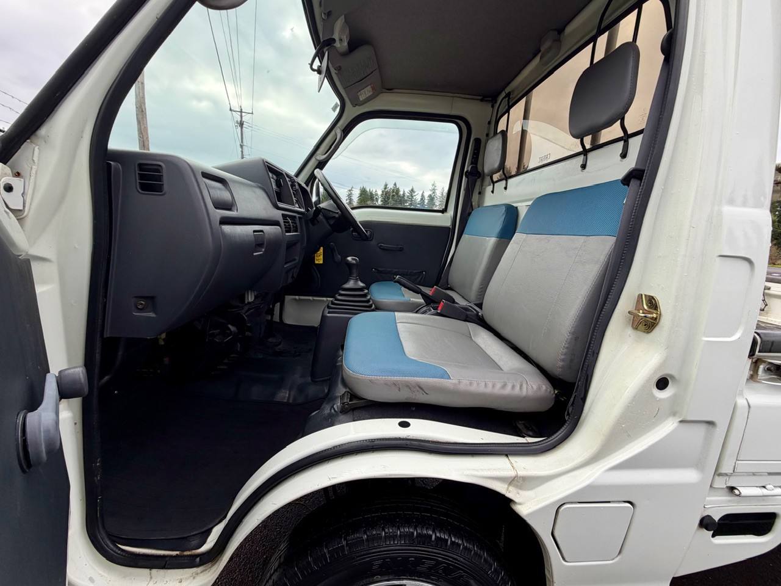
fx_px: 316
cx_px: 390
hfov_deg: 102.1
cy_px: 293
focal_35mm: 14
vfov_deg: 85.7
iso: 40
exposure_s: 1/235
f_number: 2.2
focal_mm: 2.22
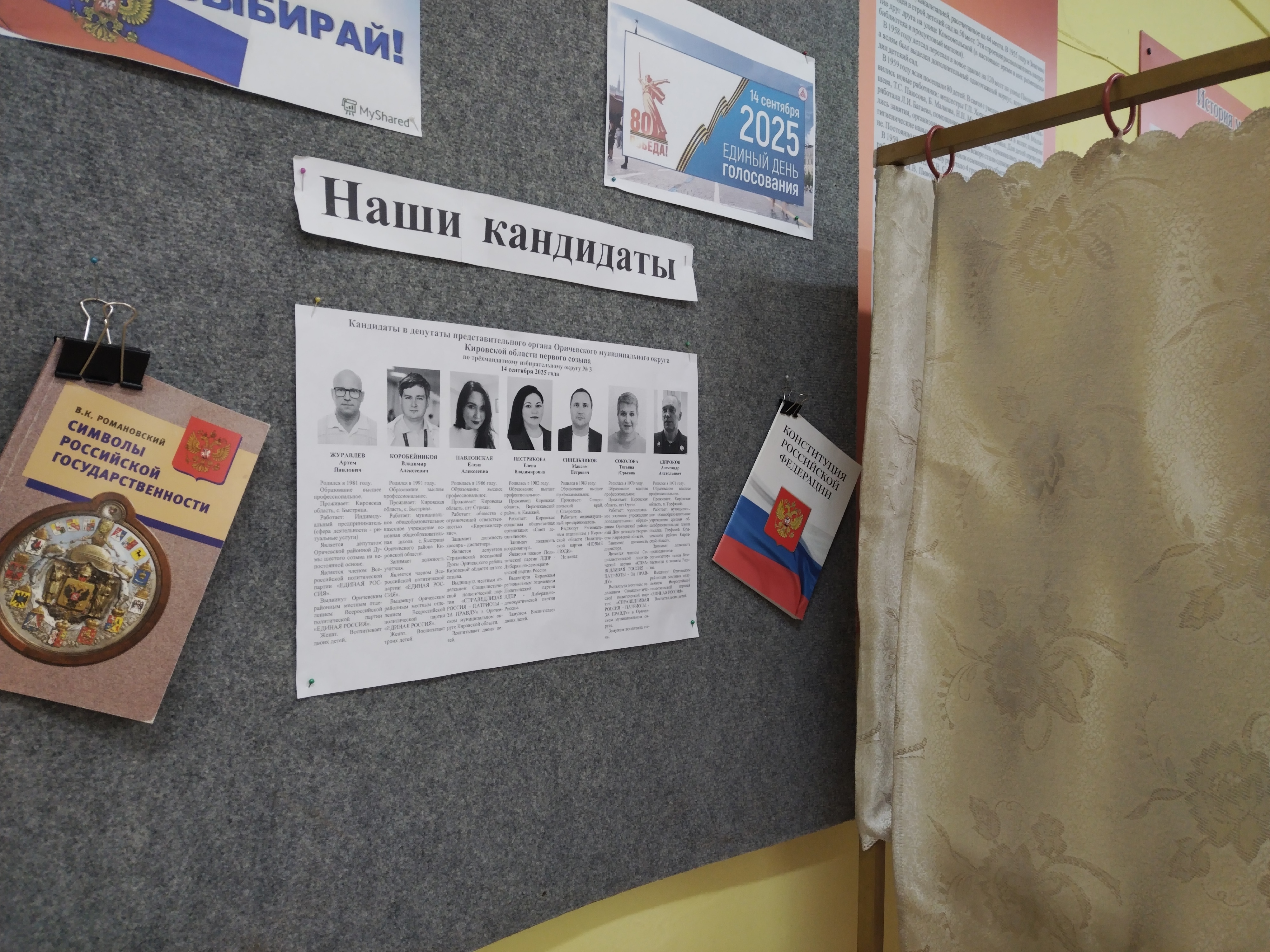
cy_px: 476
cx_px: 635
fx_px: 954
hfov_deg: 67.3
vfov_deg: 53.1
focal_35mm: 26
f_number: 1.8
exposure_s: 1/50
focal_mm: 4.75
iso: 249
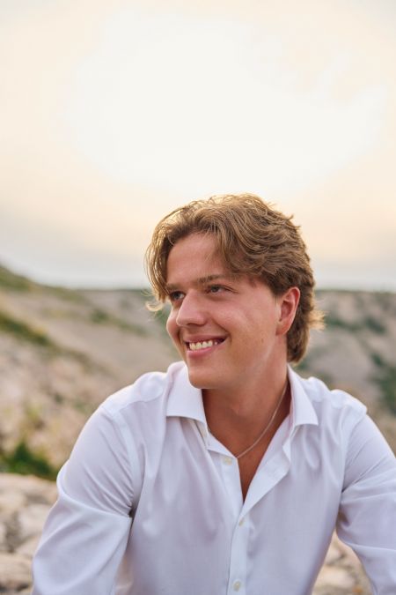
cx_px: 198
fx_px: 577
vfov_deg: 54.4
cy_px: 298
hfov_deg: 37.9
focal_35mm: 35
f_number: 2
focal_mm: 35
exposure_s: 1/250
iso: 100
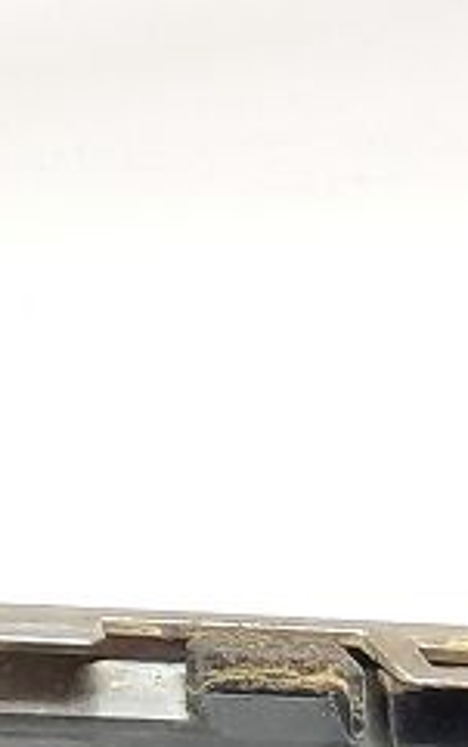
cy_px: 1193
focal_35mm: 132
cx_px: -158
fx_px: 2689
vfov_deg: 14.5
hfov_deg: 9.7
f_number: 2
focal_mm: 4.6
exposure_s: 1/50
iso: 160
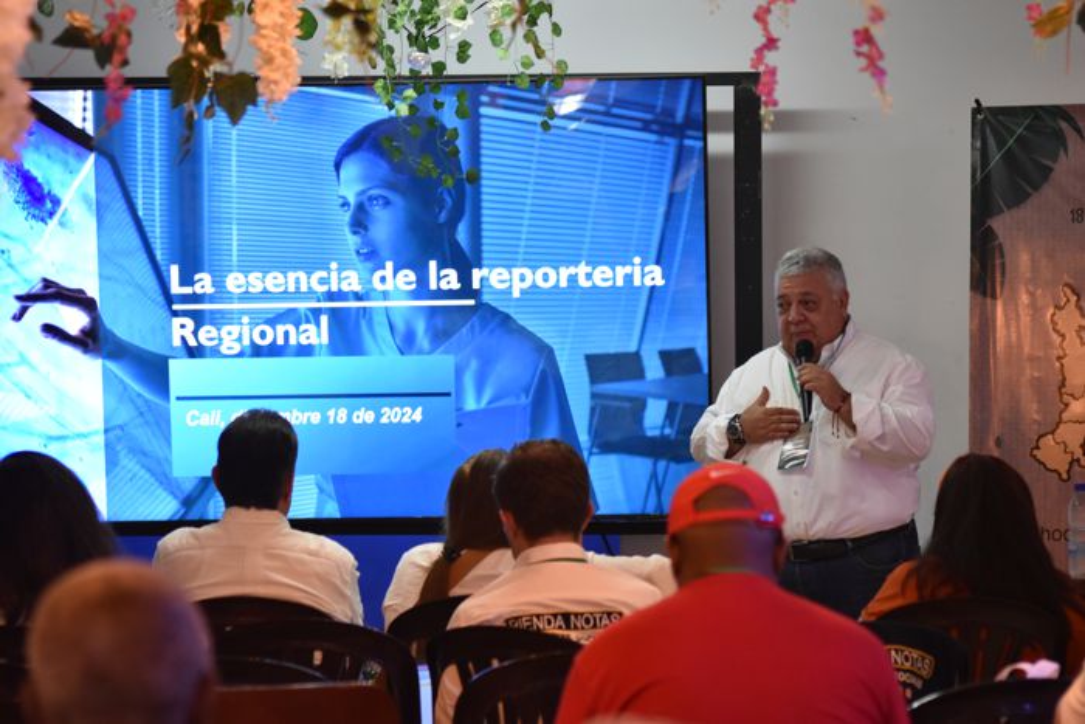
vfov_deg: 9.2
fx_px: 4521
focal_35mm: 150
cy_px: 362
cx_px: 542
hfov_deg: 13.7
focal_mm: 100
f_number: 4.5
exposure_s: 1/80
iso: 1600
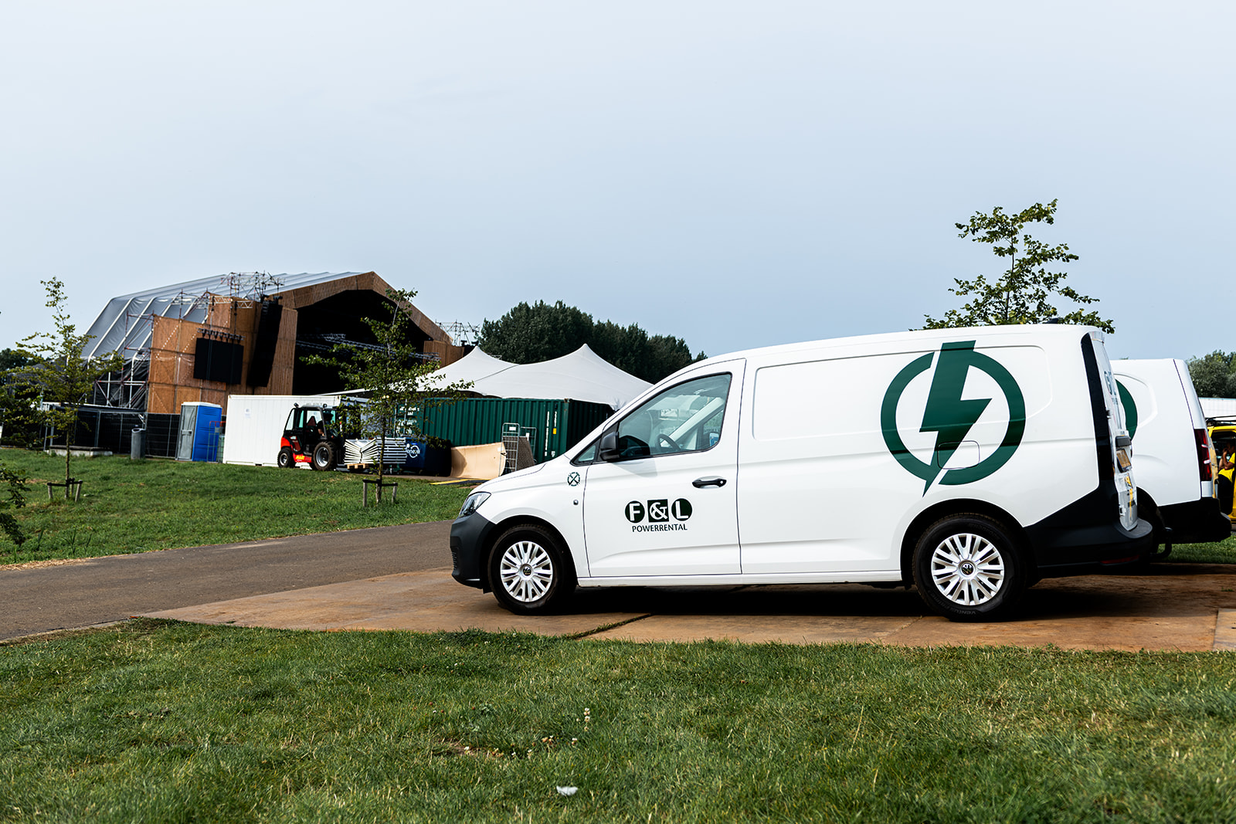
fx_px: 996
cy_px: 412
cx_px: 618
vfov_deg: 45.0
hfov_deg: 63.7
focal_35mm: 29
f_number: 4.5
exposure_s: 1/400
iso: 40
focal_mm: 29
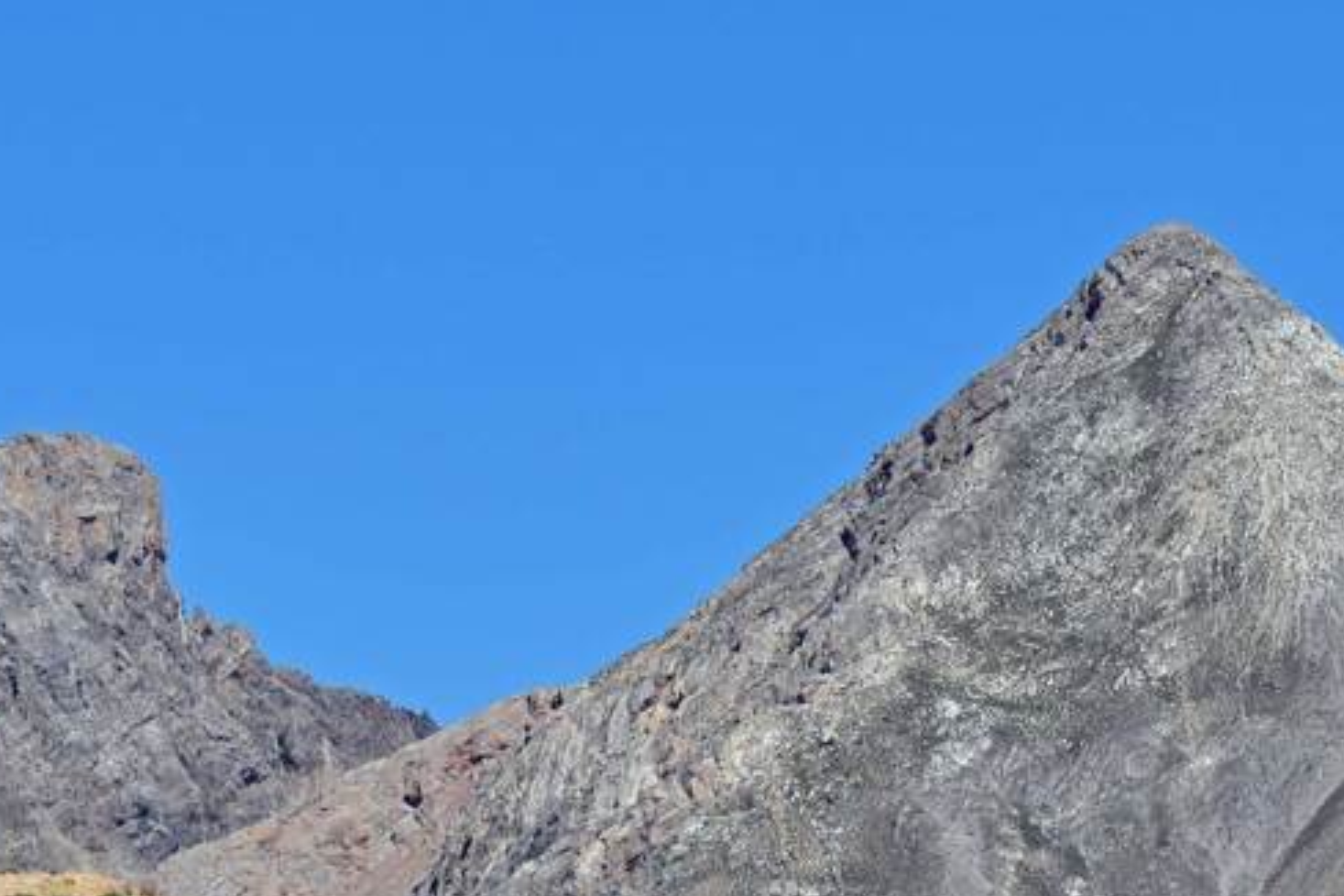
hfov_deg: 6.7
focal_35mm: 305
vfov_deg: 4.5
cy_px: 844
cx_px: 426
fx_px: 11393
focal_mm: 85
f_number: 11
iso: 280
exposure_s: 1/500
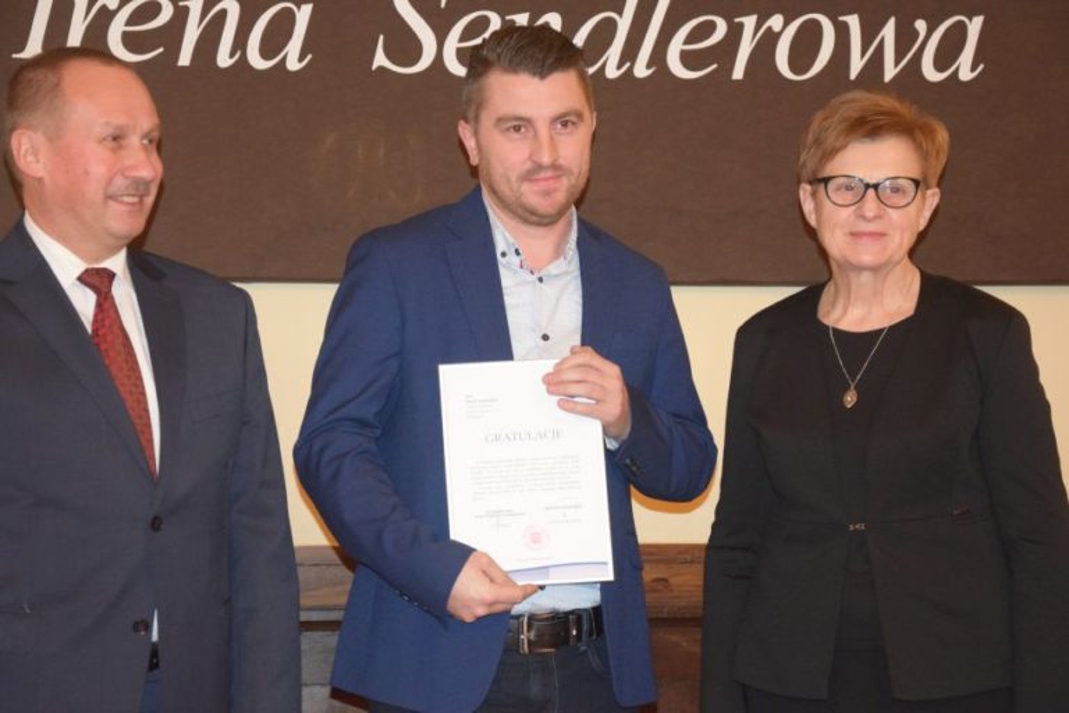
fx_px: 2761
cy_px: 356
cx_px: 534
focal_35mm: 93
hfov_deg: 21.9
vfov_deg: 14.7
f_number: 5.3
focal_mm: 62
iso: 3200
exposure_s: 1/60
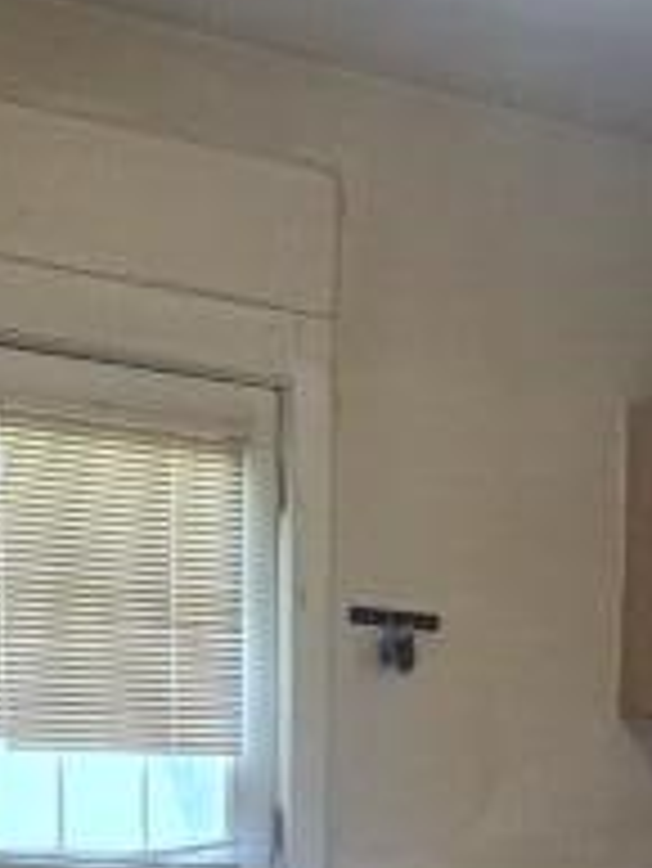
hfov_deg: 20.6
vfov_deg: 25.0
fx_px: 1731
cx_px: 665
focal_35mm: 69
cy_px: 1079
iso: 500
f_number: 2.2
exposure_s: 1/60
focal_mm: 1.74
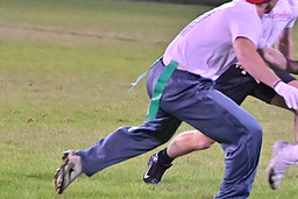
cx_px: 312
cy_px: 126
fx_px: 3652
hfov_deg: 4.7
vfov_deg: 3.1
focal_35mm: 441
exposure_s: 1/320
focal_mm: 130
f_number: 4
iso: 6400
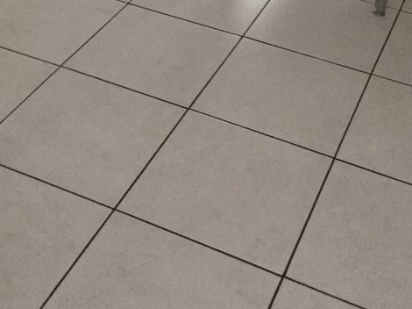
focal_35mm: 66
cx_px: 188
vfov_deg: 21.4
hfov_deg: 29.4
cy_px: -8
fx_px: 785
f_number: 2.4
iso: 250
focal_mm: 3.3
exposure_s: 1/33
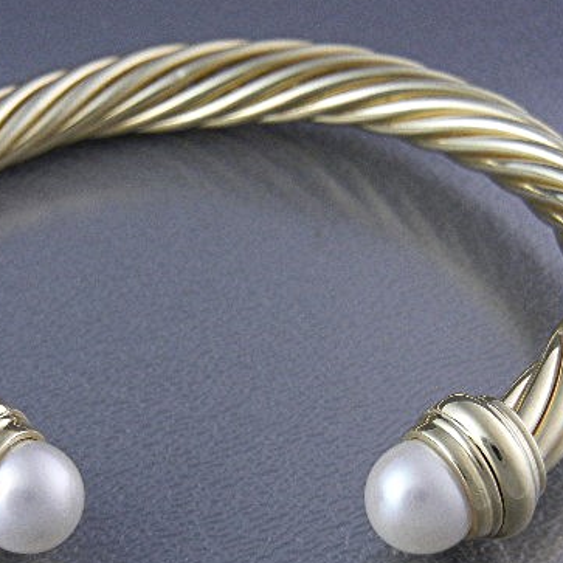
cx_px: 225
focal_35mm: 92
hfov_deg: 18.9
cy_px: 361
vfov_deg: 18.8
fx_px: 1693
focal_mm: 10.6
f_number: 4
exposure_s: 1/24.4
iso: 400
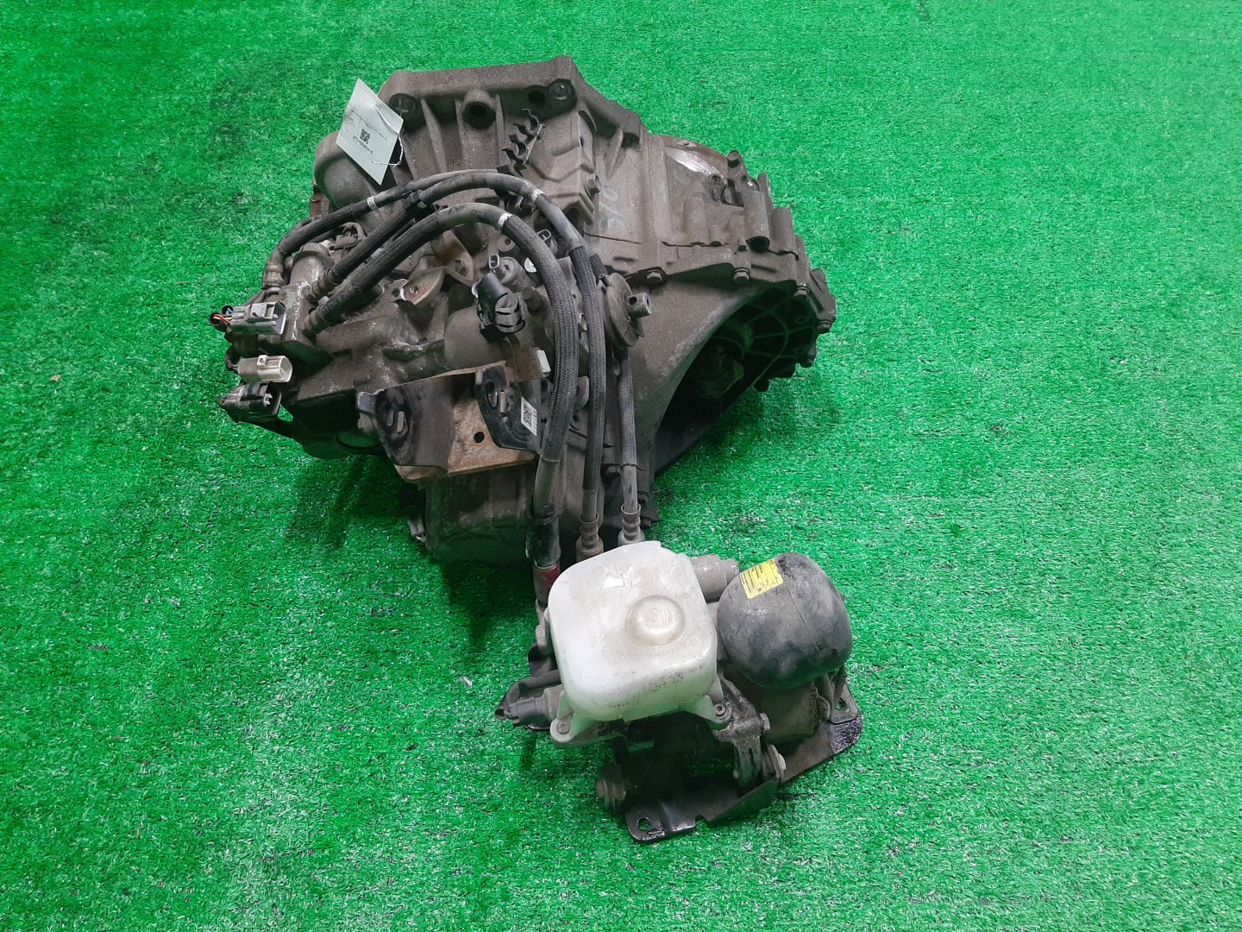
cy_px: 466
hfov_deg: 67.3
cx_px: 621
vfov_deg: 53.1
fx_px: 933
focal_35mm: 26
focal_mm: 3.93
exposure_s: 1/50
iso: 139
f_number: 1.7
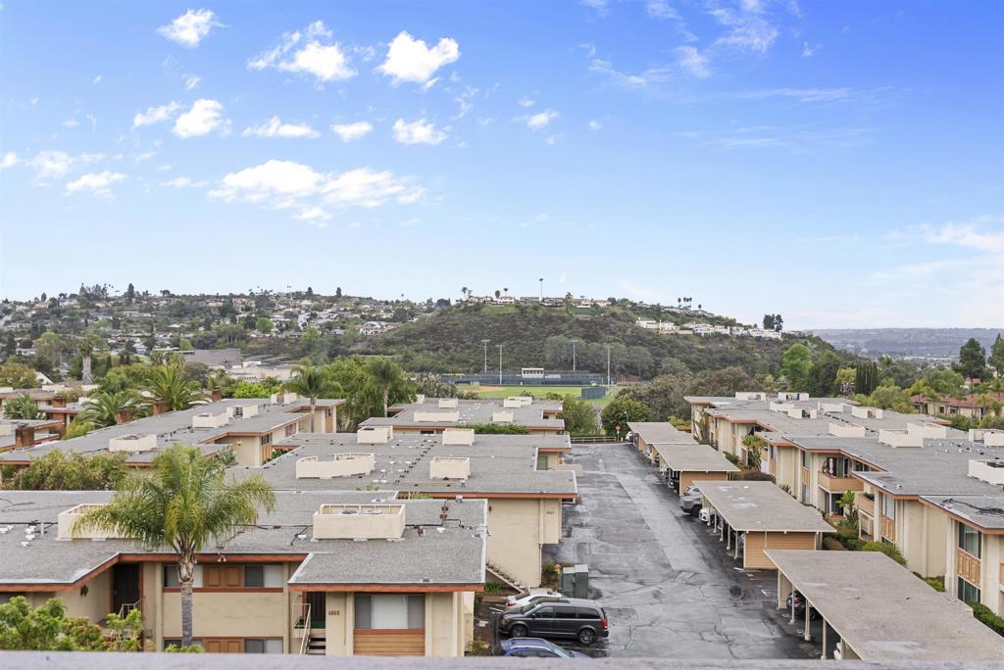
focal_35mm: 35
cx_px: 502
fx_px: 977
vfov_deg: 37.9
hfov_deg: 54.4
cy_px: 335
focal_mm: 35
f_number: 8
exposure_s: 1/50
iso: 100
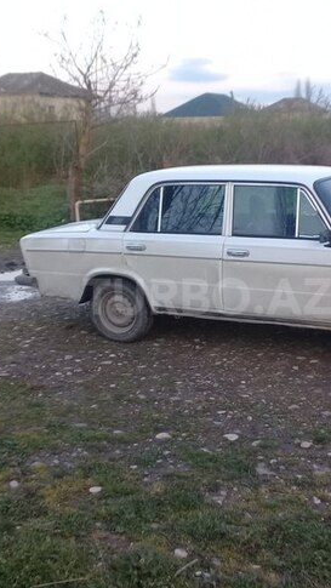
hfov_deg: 25.9
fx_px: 717
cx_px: 207
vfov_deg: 44.6
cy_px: 296
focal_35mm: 46
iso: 64
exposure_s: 1/50
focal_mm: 3.3
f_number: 2.2
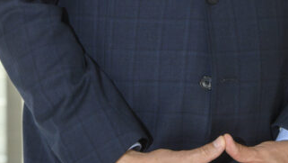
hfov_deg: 5.4
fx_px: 3064
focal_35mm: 401
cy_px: -187
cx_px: 181
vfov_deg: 3.0
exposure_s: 1/200
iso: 500
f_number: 10
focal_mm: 120
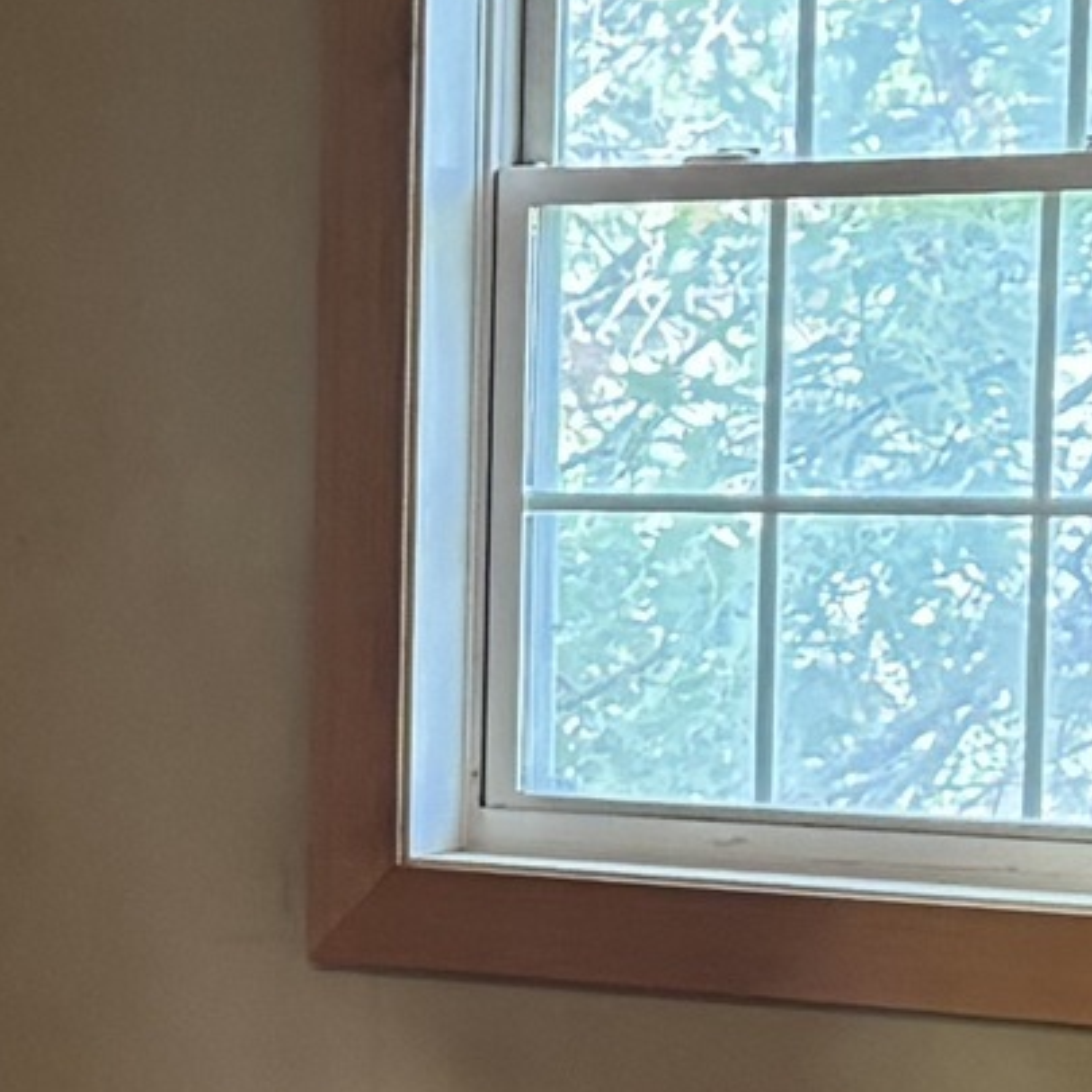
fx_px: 5746
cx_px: -631
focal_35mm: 161
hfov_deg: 10.4
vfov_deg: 10.8
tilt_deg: -6.3
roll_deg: +1.1
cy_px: 909
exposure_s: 1/40
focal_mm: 6.76
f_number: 1.78
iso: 640
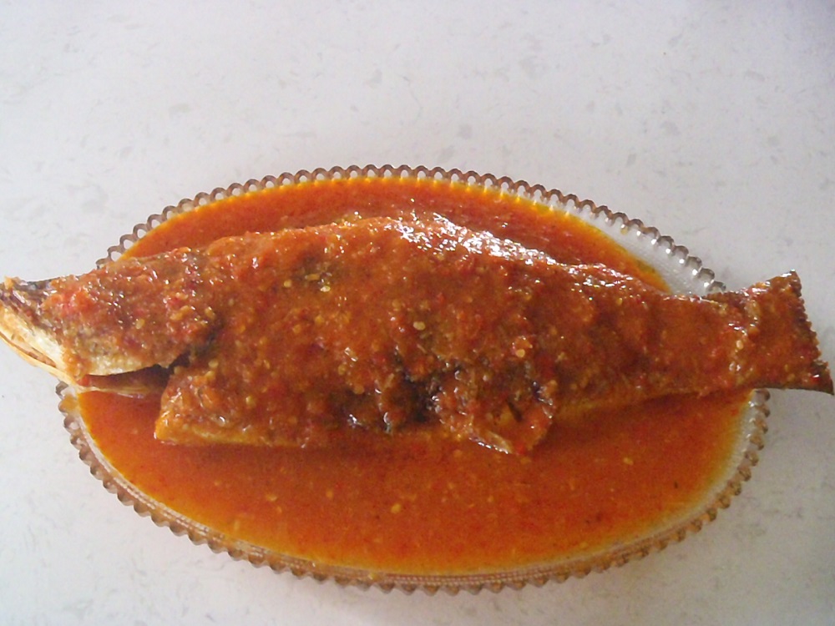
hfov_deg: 49.0
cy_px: 313
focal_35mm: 38
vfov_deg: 37.7
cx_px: 418
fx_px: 917
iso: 1600
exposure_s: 1/15
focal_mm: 6.83
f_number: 4.6
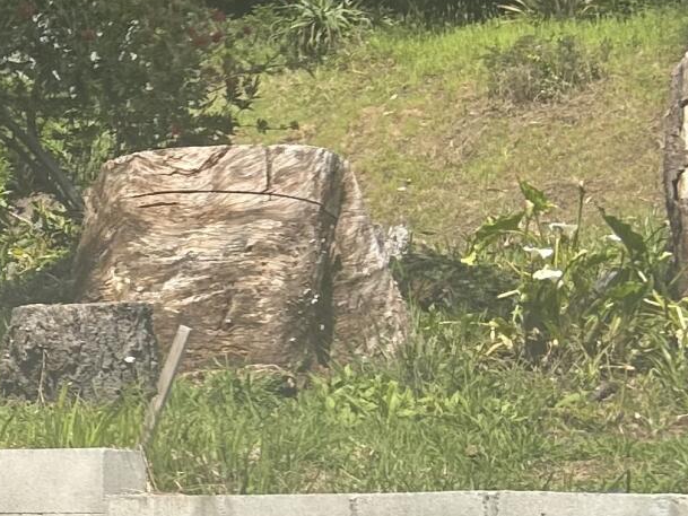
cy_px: 231
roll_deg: -1.5
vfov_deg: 11.6
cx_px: -664
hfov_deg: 13.4
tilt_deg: +6.2
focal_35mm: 128
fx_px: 2545
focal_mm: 5.7
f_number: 1.5
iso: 50
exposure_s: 1/2083
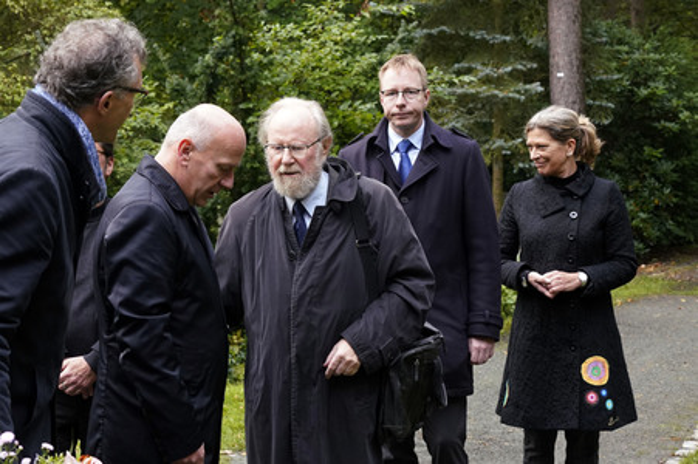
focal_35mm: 46
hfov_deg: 42.8
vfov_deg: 29.2
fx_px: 891
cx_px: 349
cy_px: 232
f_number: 5.6
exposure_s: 1/320
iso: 1250
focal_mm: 46
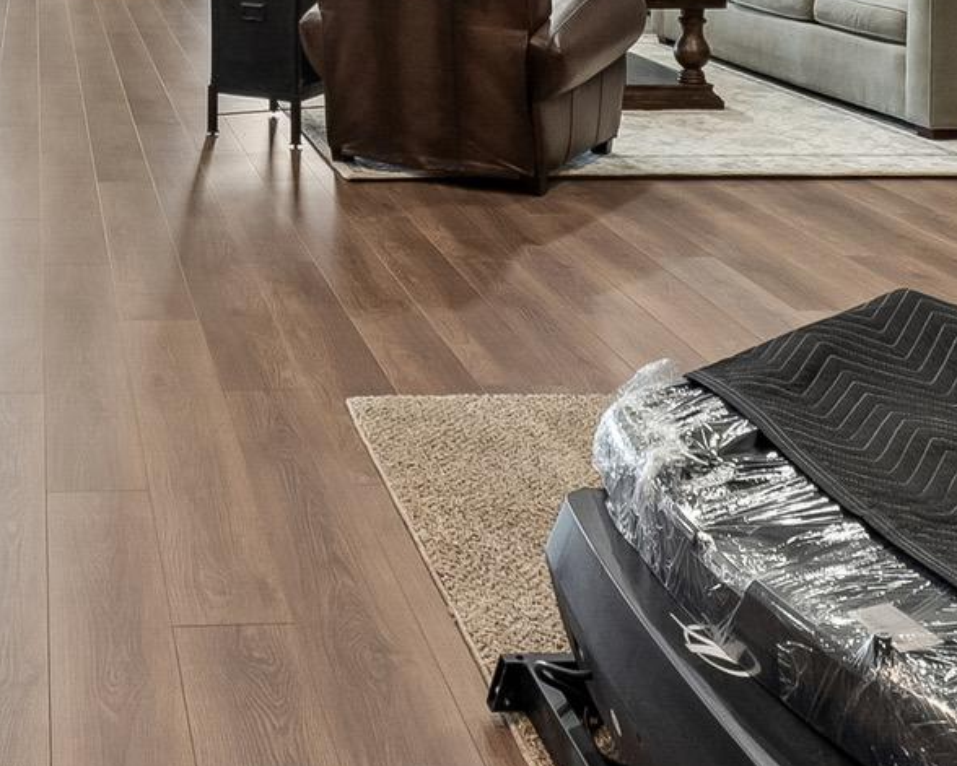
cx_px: 116
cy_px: -157
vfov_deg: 27.2
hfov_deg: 36.0
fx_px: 1389
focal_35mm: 49
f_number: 5.6
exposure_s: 1/20
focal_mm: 10
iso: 400
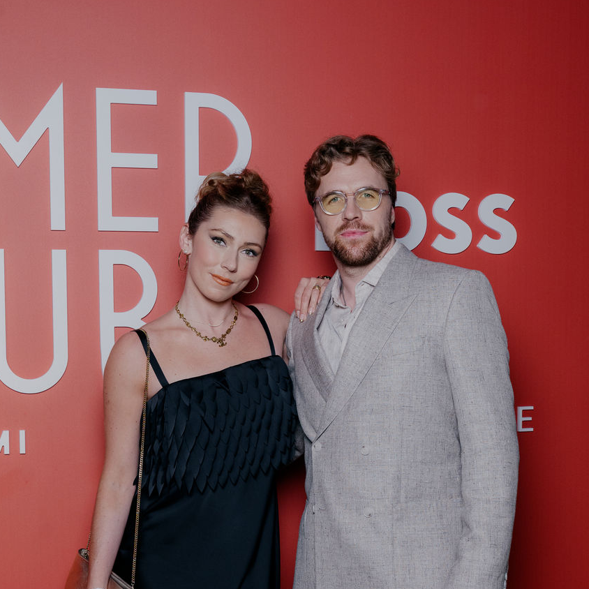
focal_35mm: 58
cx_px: 294
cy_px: 415
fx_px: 1117
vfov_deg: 29.2
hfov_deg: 29.6
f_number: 9
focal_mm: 45
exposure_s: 1/125
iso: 800
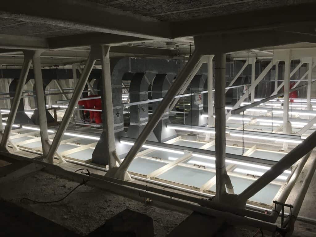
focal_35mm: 29
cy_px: 118
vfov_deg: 48.2
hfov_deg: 61.7
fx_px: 265
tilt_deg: -9.6
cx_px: 158
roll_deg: +1.5
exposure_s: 1/33
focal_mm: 4.15
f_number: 2.2
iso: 32
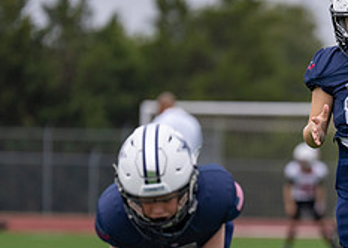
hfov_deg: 4.2
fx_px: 4691
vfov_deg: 3.0
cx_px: 366
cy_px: 161
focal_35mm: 475
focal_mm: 182
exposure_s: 1/1000
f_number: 2.8
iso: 640
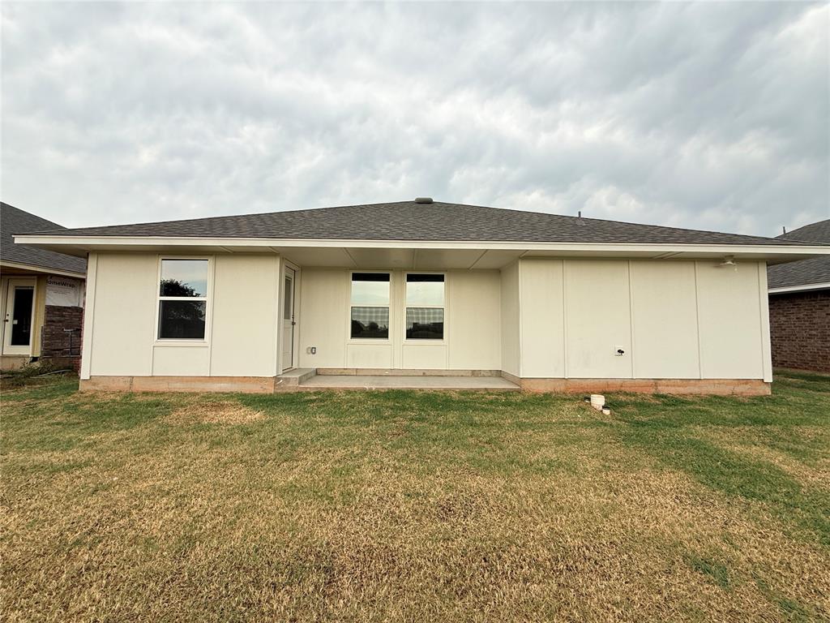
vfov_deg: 85.7
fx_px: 336
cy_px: 312
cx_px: 415
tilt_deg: +3.1
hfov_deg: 102.1
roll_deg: -0.2
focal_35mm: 14
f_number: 2.2
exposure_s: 1/370
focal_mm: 2.22
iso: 50
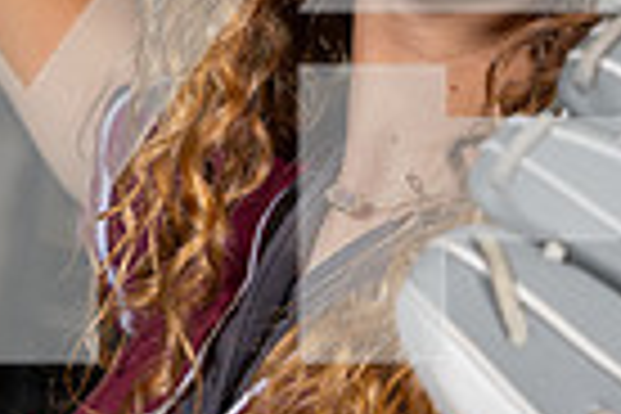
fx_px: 4709
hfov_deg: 7.5
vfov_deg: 5.0
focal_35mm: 273
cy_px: 128
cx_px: 212
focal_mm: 65
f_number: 5.6
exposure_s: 1/200
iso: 200
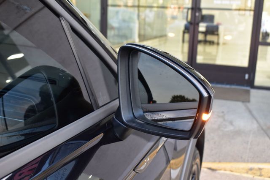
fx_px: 326
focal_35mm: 44
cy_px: 90
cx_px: 135
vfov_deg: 30.8
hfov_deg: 45.0
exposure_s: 1/20
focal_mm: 29
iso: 400
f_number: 6.3
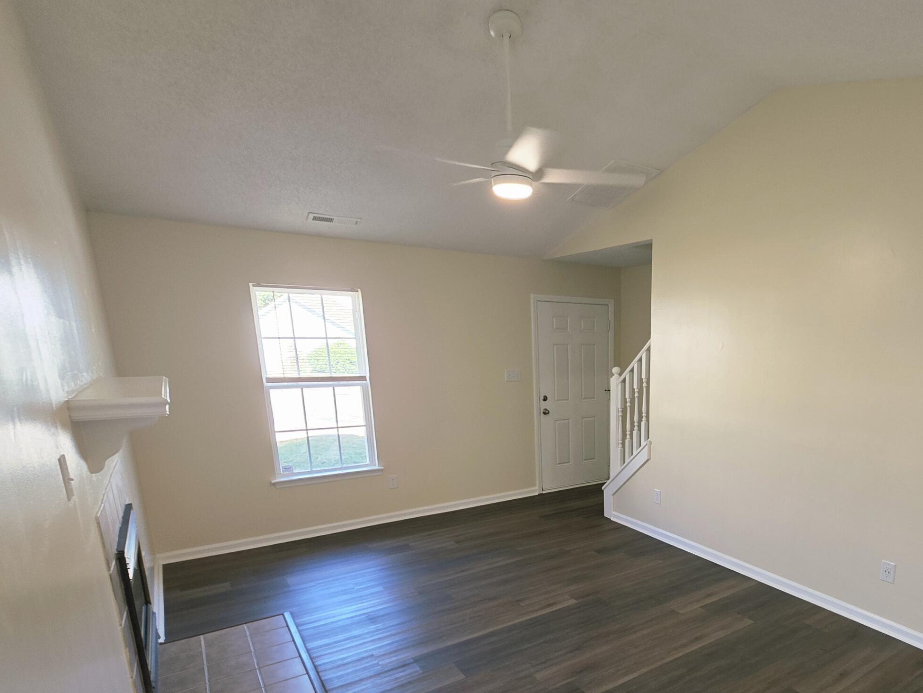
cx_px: 637
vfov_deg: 63.6
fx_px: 533
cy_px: 482
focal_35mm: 20
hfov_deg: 78.3
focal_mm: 2.2
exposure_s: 1/50
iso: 80
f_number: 1.9
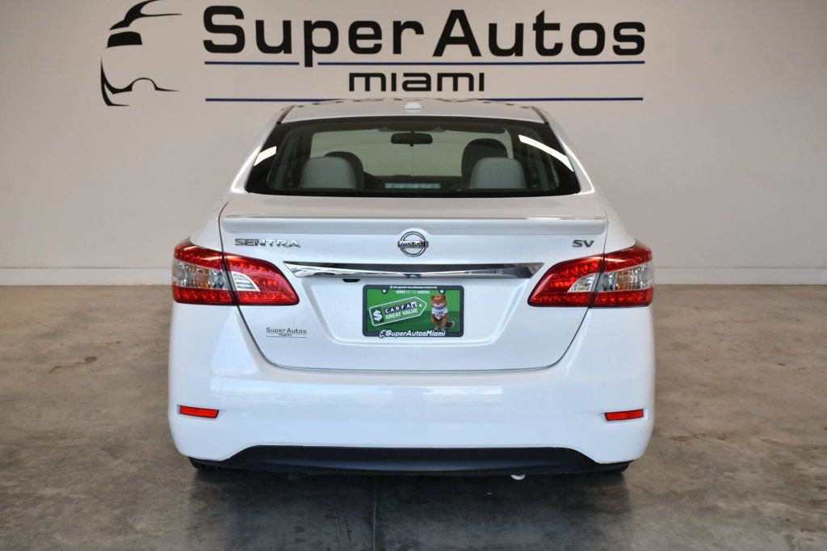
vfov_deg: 29.8
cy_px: 276
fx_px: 1033
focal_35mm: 45
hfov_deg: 43.6
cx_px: 414
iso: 400
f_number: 7.1
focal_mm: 30
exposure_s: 1/200
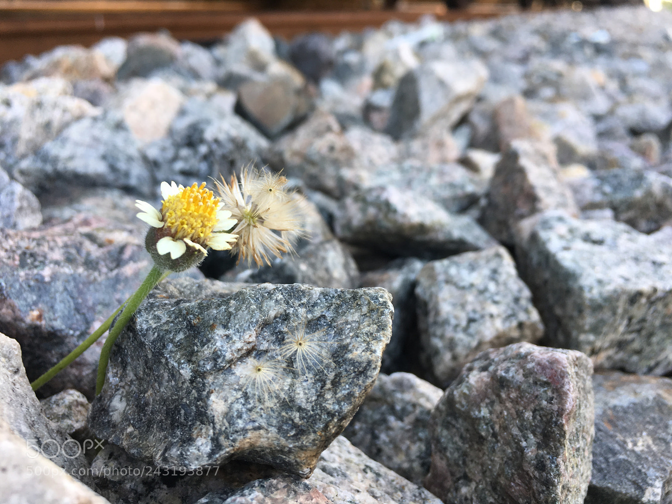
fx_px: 563
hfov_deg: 61.7
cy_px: 252
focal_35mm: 29
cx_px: 336
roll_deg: -2.2
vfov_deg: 48.2
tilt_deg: -21.3
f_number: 2.2
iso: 25
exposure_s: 1/100
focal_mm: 4.15
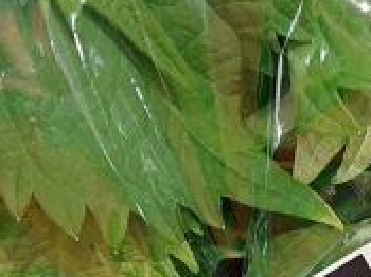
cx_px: 354
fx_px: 1532
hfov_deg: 13.7
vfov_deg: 9.9
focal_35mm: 143
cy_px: 480
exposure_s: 1/60
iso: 125
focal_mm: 5.96
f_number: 1.6
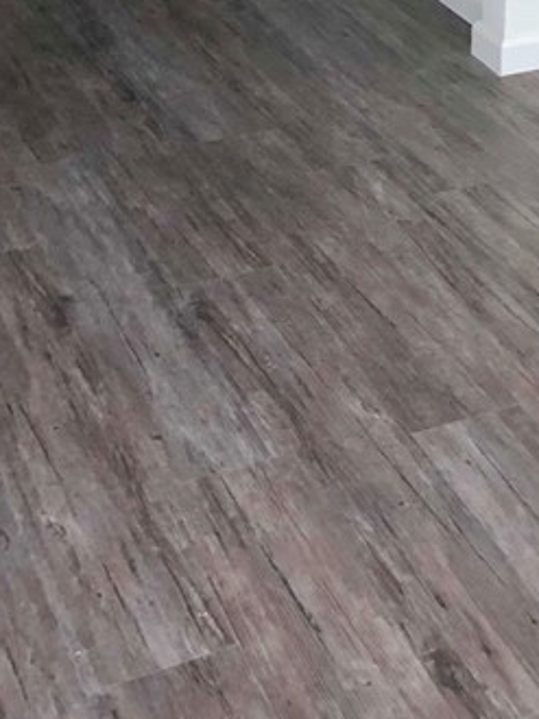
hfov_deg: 16.0
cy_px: -259
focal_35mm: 87
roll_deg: -2.1
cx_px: 711
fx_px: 1809
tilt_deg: -12.1
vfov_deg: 20.3
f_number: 1.8
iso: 20
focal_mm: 3.99
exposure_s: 1/30
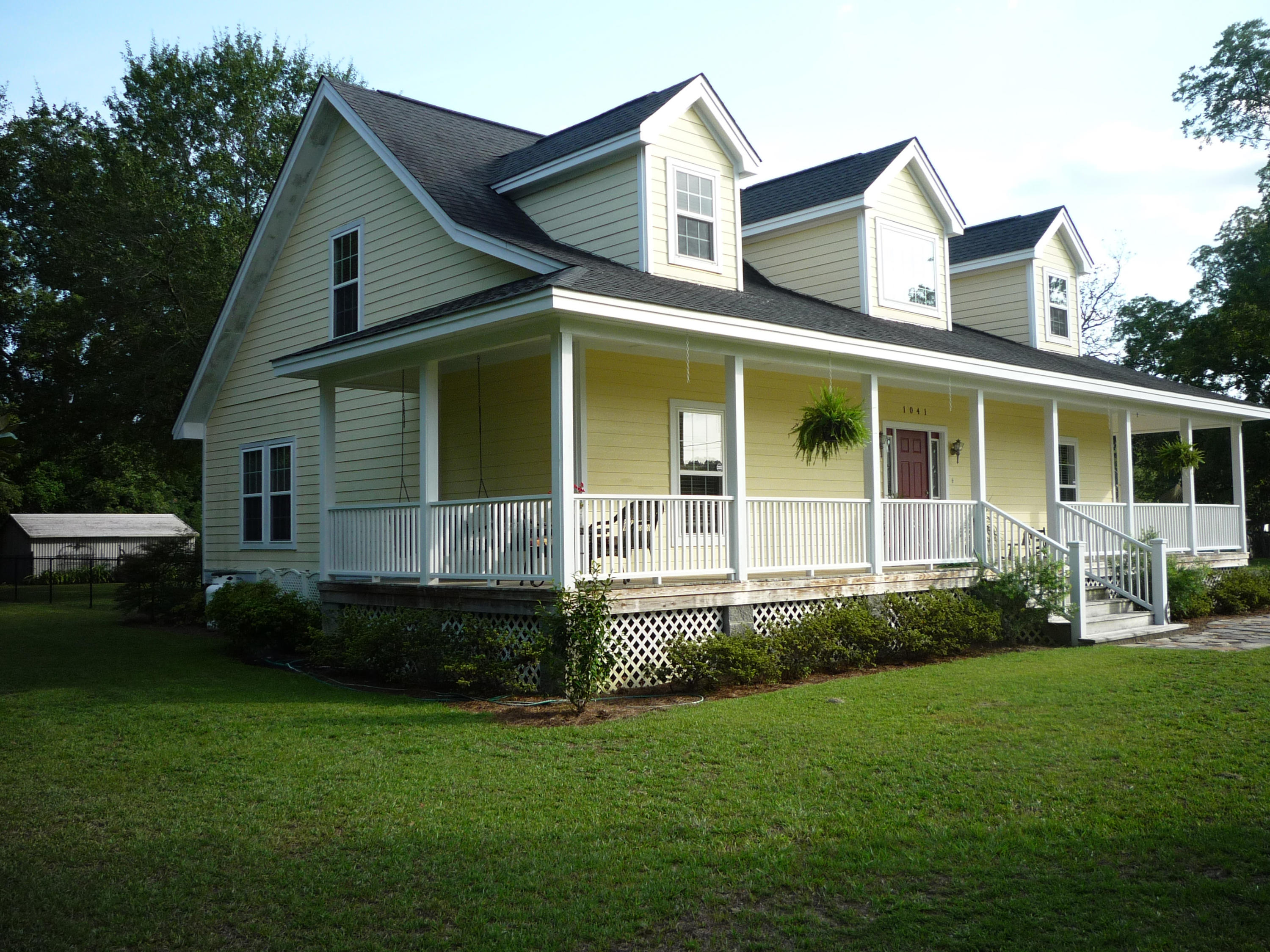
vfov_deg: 44.2
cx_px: 635
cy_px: 476
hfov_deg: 56.8
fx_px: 1174
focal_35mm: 32
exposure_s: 1/200
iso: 100
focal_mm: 5.2
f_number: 4
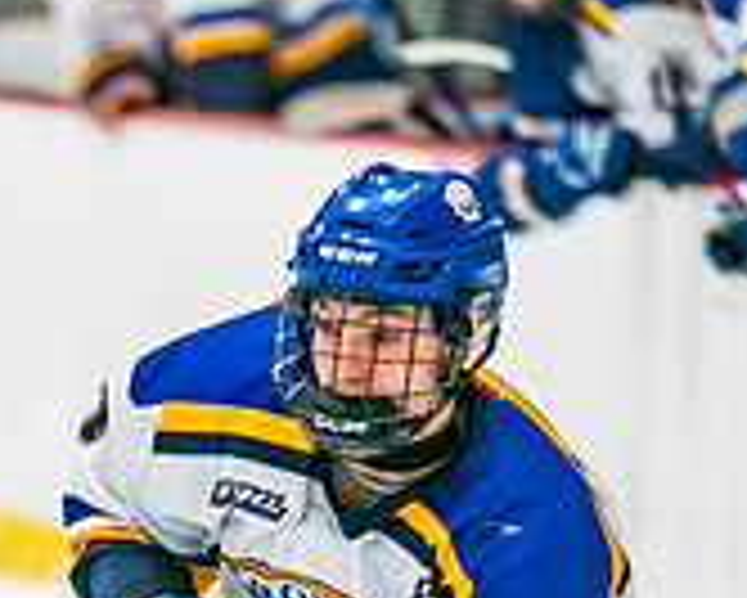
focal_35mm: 950
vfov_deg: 1.6
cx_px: 169
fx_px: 21015
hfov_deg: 2.0
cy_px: 664
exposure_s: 1/640
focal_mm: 200
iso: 500
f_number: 2.8
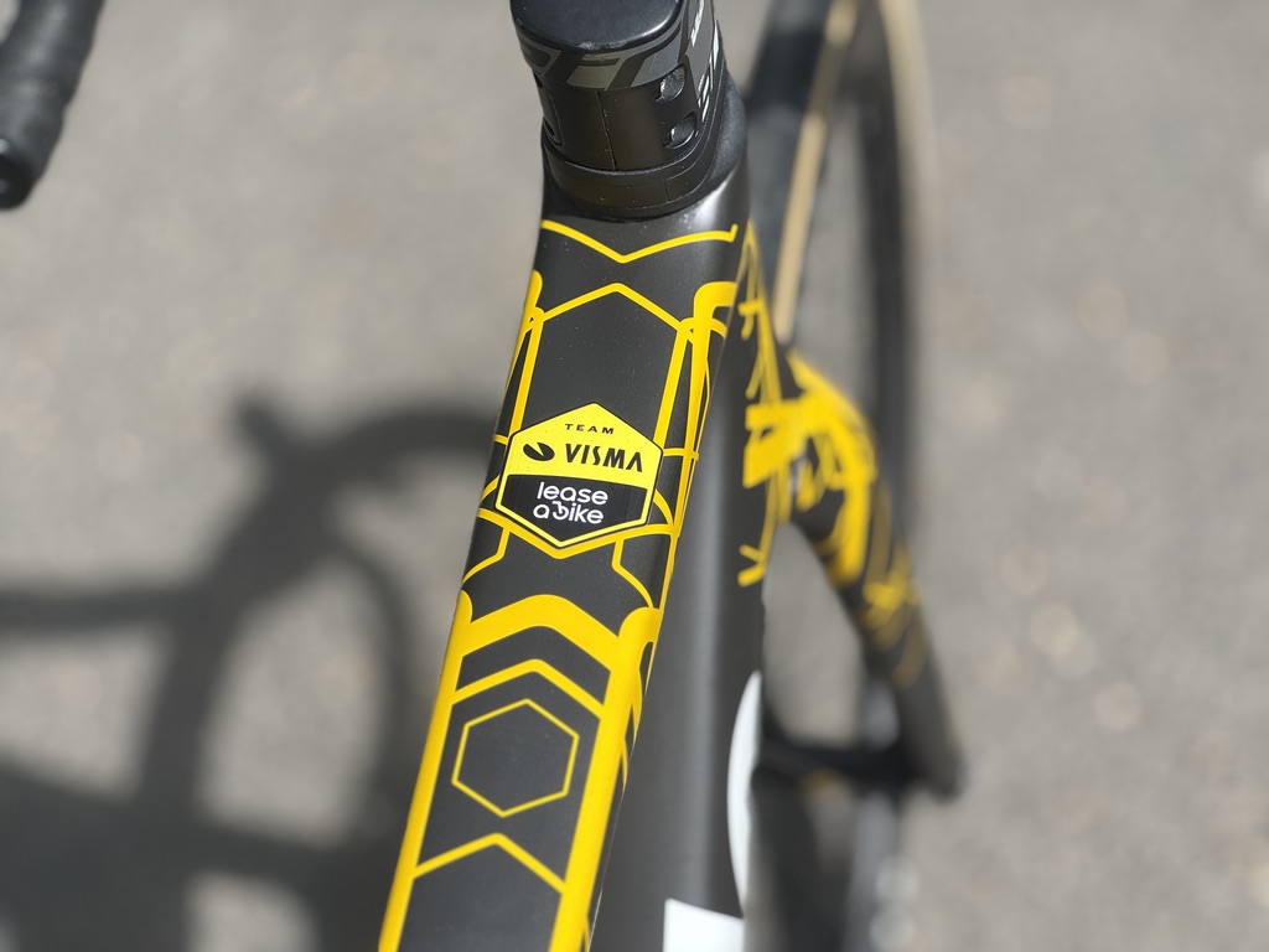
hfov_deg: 25.3
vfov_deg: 19.1
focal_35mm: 77
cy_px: 476
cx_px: 634
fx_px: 2823
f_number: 2.8
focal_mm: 9
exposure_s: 1/415
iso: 25
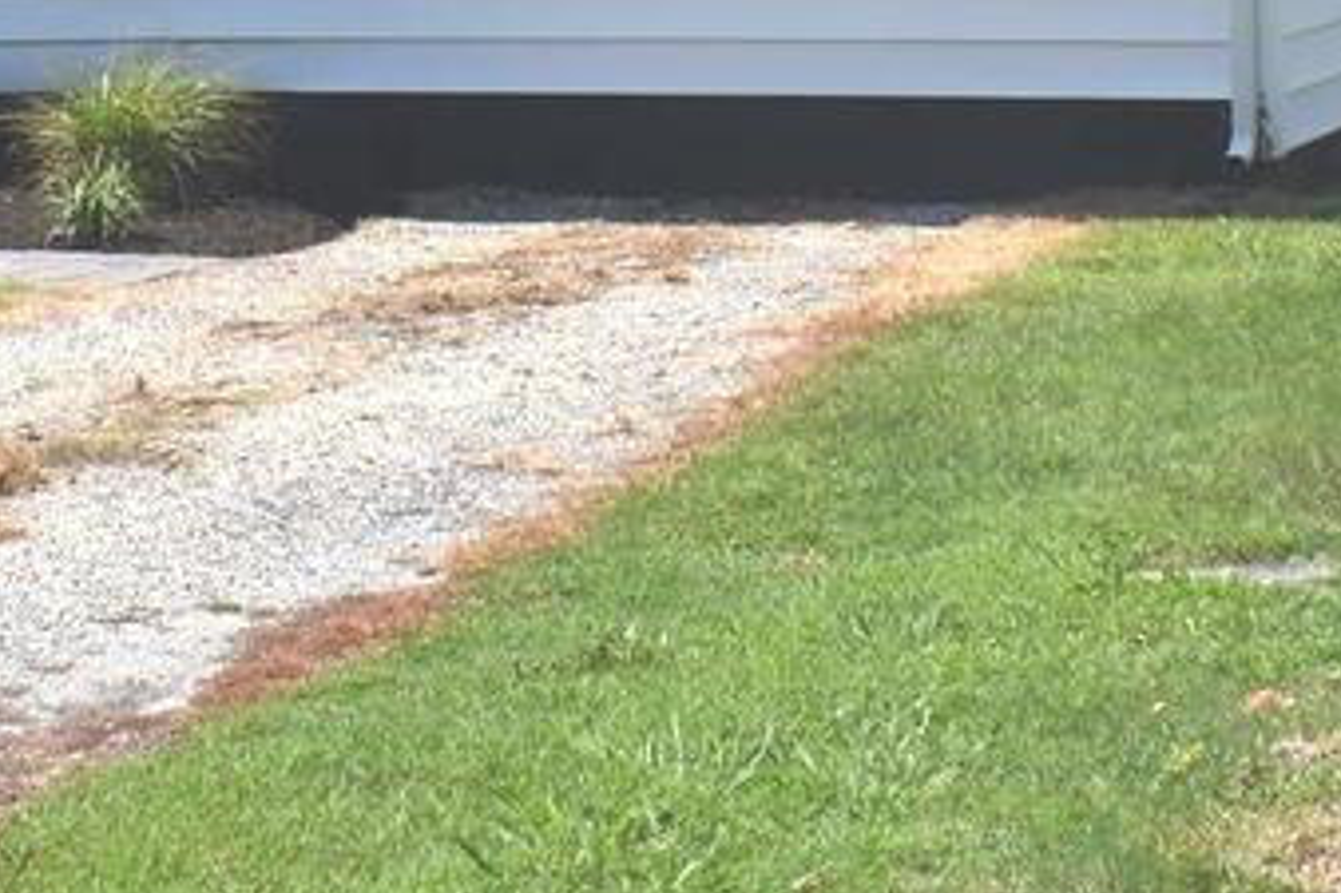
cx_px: 551
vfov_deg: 11.4
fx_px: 4281
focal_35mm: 115
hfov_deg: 17.8
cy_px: -484
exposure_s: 1/200
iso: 100
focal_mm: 18
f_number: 10
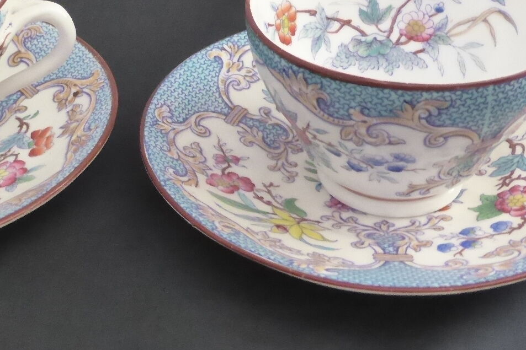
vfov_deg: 17.9
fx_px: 1110
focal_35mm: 76
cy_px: 127
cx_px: 159
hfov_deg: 26.4
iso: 1000
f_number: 3.7
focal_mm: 6.1
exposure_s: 1/60
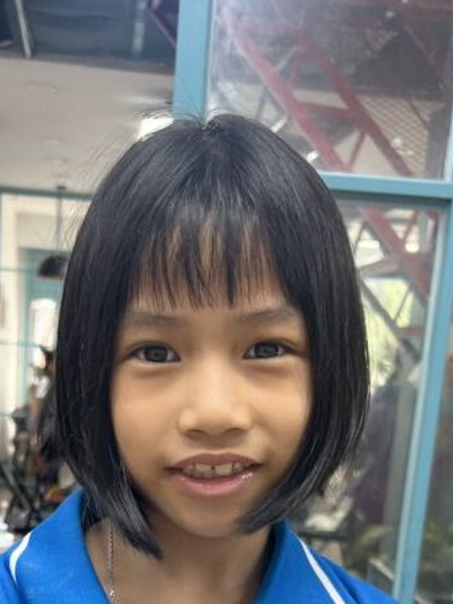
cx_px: 166
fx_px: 1012
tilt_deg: -14.6
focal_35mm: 58
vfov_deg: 30.9
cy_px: 600
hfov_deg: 25.1
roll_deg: -3.2
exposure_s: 1/100
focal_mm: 5.7
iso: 80
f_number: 1.5
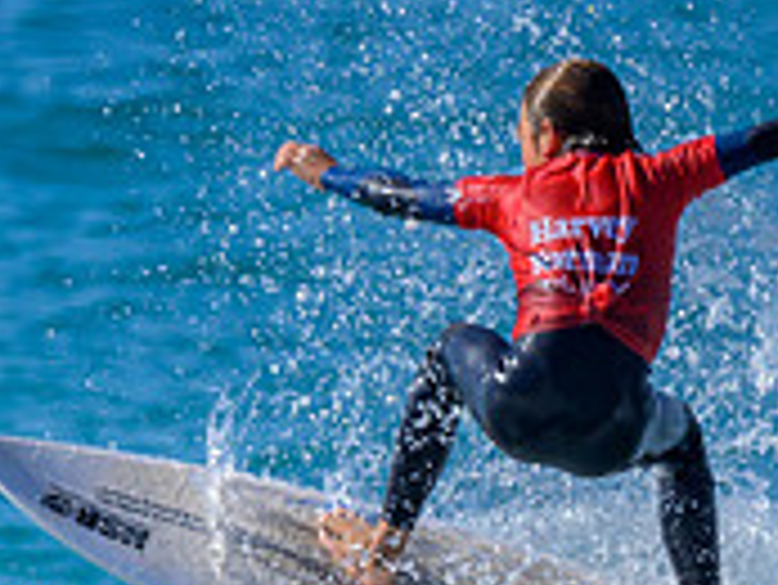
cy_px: 801
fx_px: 79527
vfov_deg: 0.4
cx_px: 298
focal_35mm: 3536
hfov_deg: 0.6
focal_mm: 800
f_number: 6.3
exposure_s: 1/2000
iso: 320
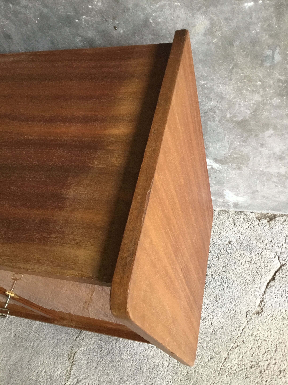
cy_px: 192
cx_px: 144
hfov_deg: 45.4
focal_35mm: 31
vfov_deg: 58.4
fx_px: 344
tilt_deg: -56.2
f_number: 2.4
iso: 125
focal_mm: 3.3
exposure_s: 1/33
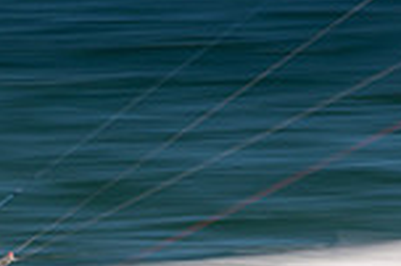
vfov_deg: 0.7
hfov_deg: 1.1
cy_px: 344
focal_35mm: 1914
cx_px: -171
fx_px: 21297
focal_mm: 500
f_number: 18
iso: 64
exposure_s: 1/20
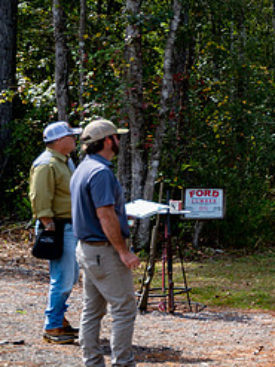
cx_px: 567
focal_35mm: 94
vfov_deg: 20.7
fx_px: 997
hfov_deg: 13.3
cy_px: 103
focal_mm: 30.5
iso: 100
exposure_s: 1/640
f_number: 2.8
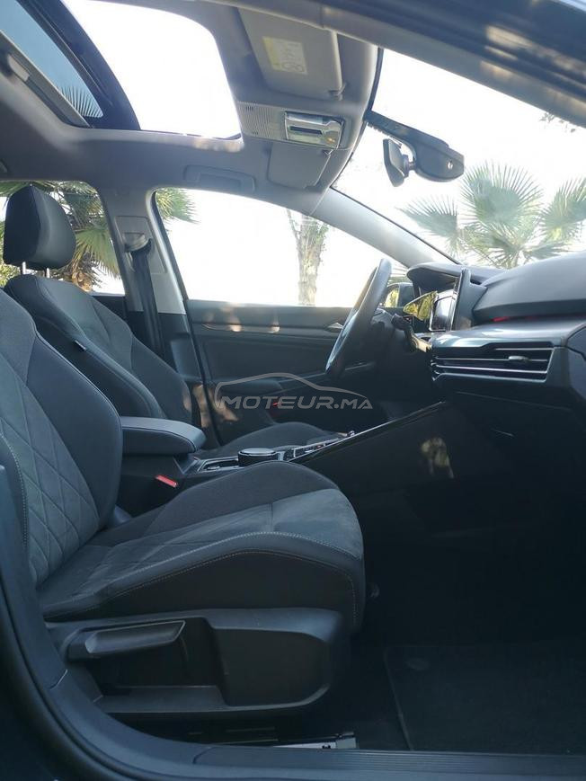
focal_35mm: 27
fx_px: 609
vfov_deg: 65.3
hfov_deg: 51.4
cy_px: 390
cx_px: 293
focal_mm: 5.58
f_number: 1.8
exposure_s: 1/50
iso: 50
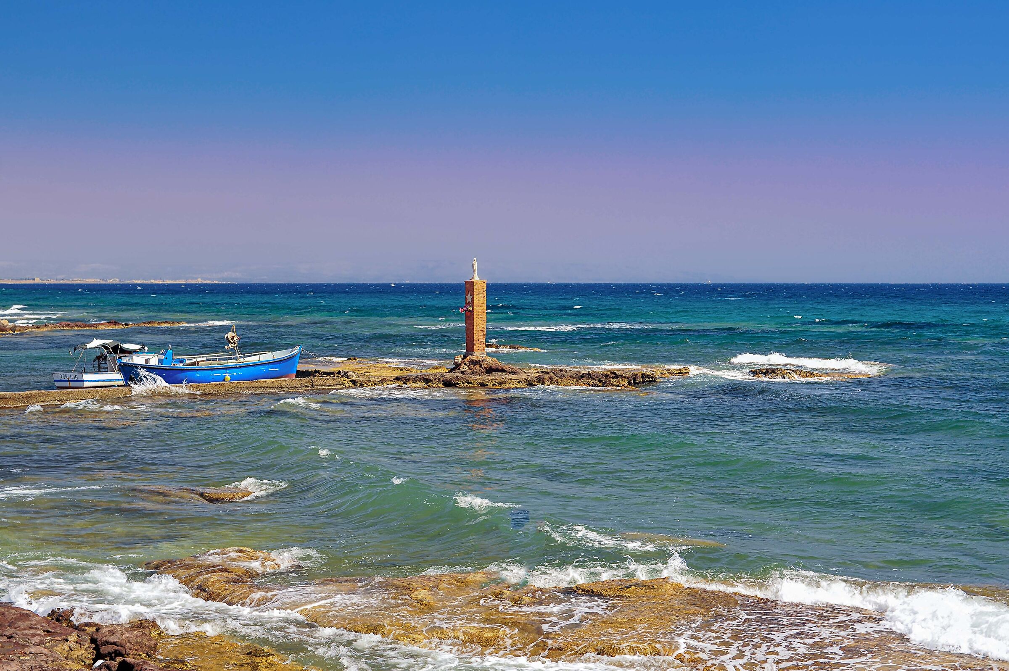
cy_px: 336
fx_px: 1456
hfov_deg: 38.2
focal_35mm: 52
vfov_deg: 26.0
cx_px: 504
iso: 200
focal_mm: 52
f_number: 9
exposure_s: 1/80
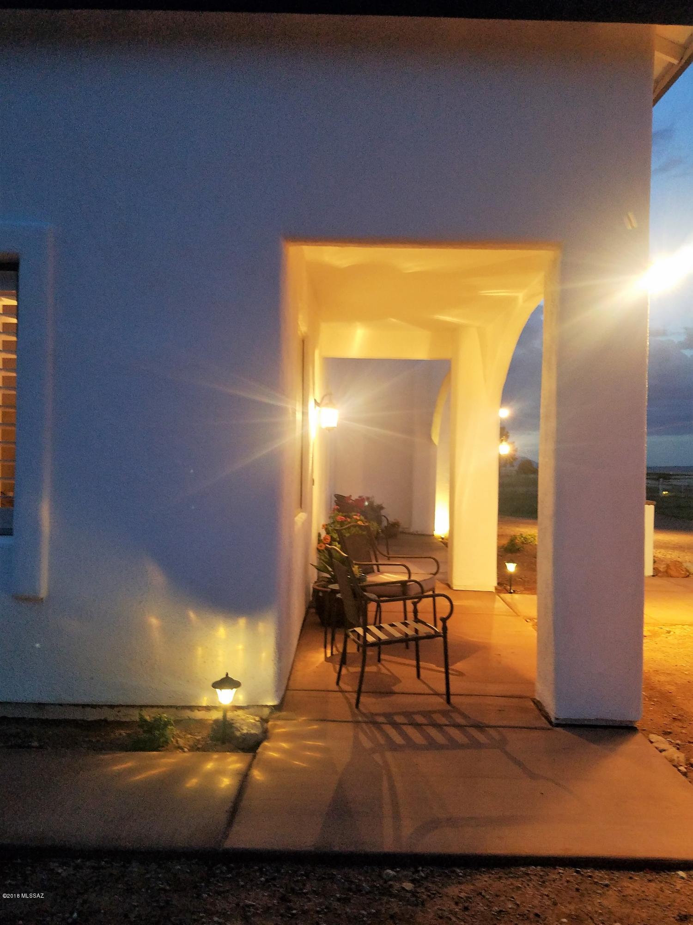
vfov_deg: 67.3
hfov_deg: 53.1
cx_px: 346
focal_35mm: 26
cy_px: 462
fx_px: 694
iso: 250
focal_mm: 4.2
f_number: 1.7
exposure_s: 1/10
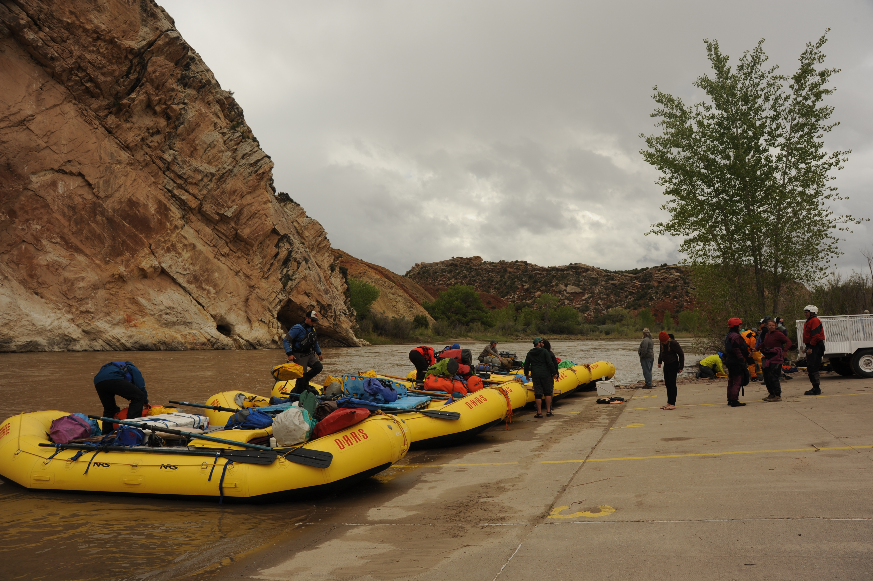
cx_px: 436
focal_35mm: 28
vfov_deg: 46.3
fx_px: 679
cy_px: 290
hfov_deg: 65.5
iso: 200
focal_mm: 28
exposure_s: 1/320
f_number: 11
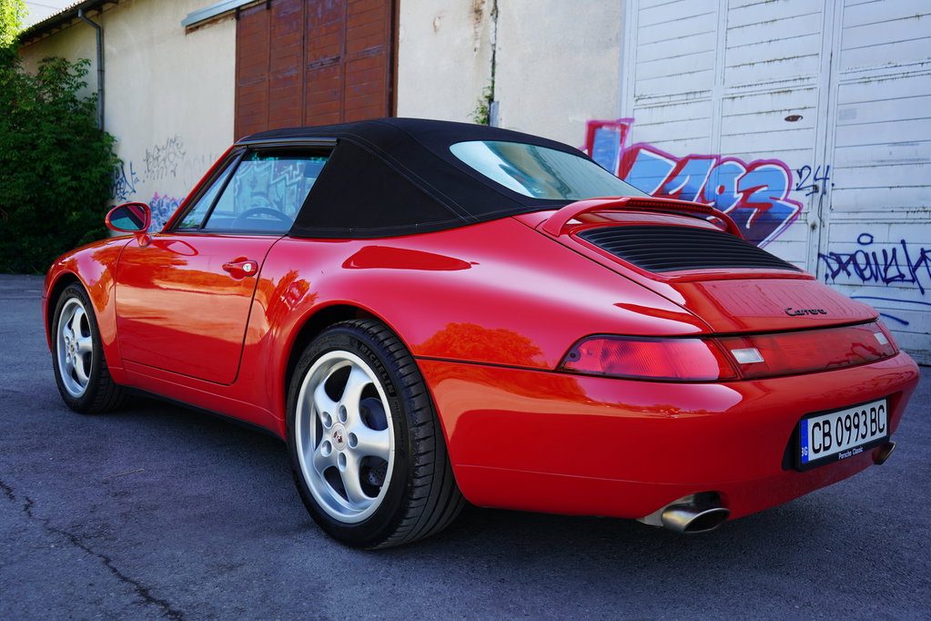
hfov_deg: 58.7
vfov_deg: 41.1
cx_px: 466
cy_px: 310
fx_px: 827
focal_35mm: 32
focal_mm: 32
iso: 100
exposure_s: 1/80
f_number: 5.6
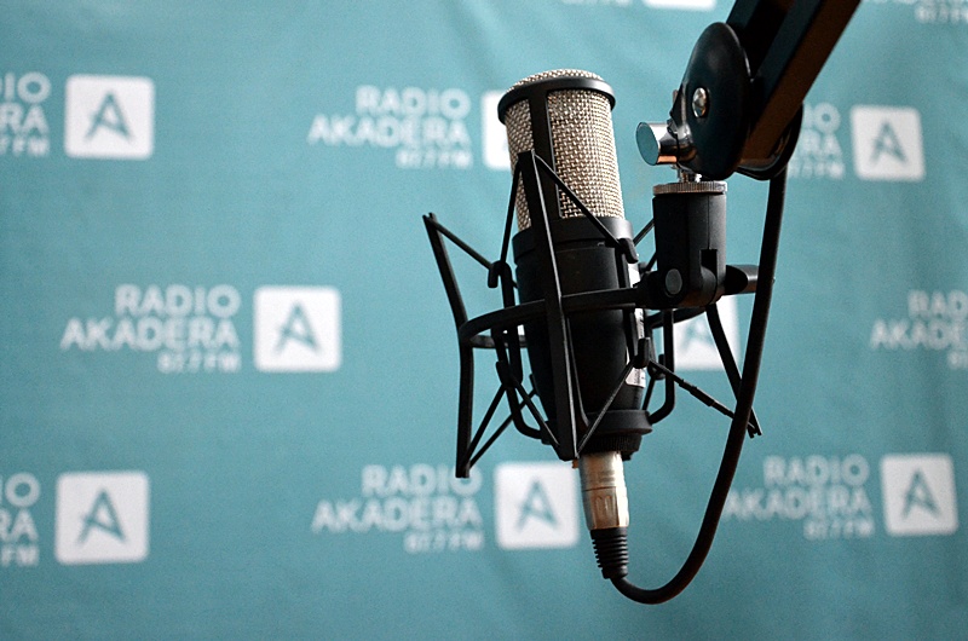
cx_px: 484
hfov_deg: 49.6
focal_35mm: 39
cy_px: 320
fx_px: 1047
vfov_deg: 34.1
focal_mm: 26
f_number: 4
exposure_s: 1/60
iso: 3200
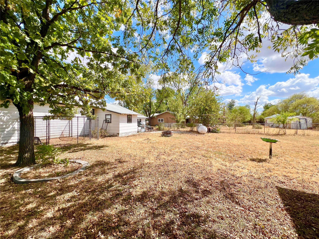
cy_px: 120
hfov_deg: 106.2
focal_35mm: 13
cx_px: 160
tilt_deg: +0.5
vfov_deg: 89.9
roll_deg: -0.3
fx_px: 120
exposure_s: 1/1531
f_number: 1.8
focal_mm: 1.57
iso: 32
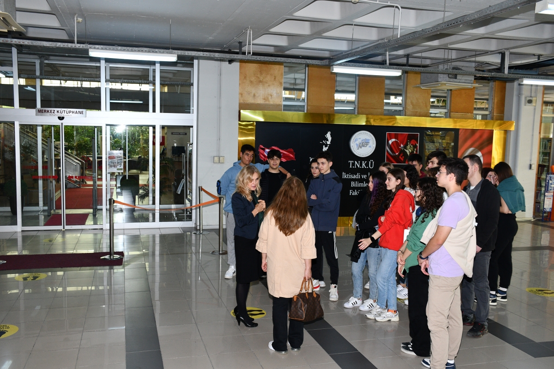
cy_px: 184
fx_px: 508
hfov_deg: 57.2
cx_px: 277
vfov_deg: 40.0
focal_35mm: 33
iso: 800
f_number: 7.1
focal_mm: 22
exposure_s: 1/60
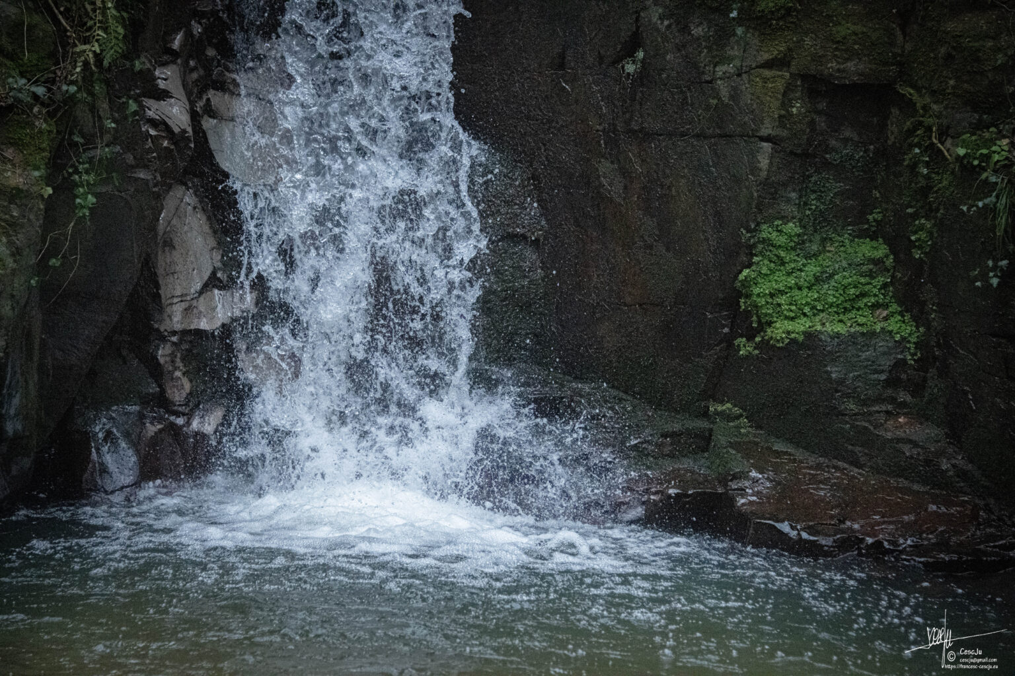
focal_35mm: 112
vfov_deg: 12.2
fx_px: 3158
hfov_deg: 18.3
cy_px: 338
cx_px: 508
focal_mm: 112
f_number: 5.3
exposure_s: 1/4000
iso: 25600
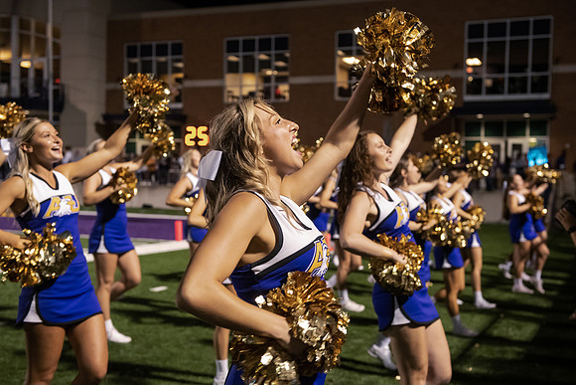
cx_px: 288
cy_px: 192
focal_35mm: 48
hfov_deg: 41.1
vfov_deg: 28.1
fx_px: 768
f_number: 4
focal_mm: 48
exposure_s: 1/320
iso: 5000
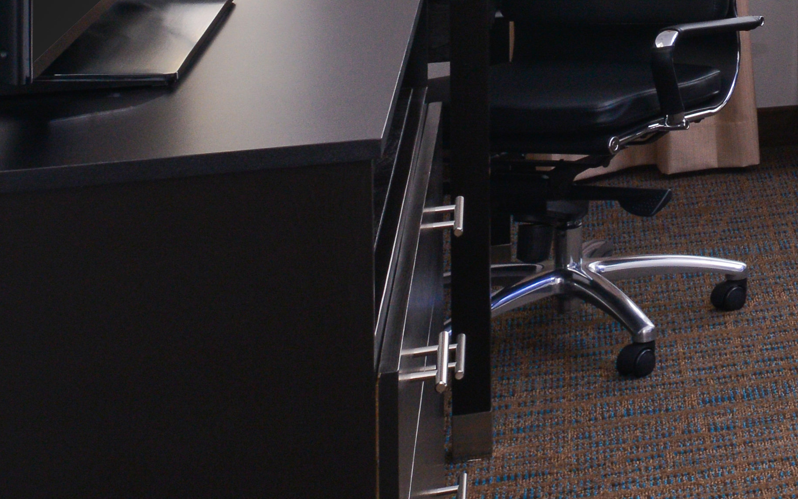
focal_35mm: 99
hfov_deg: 16.8
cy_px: -119
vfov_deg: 12.8
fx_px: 2153
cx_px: 1504
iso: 400
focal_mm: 24
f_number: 13
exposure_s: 1/30
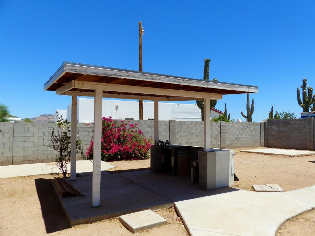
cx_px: 158
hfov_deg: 67.3
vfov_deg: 53.1
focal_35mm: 26
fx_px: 237
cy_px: 118
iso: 100
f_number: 4
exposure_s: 1/1300
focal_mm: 4.5
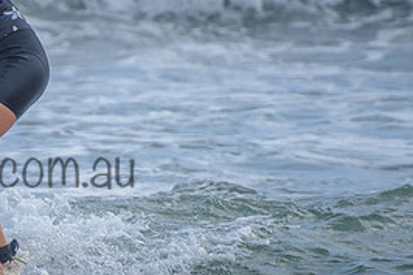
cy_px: 126
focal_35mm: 1071
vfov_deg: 1.3
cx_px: 1
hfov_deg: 1.9
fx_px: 12279
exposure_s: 1/1600
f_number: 5.6
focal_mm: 400
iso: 180
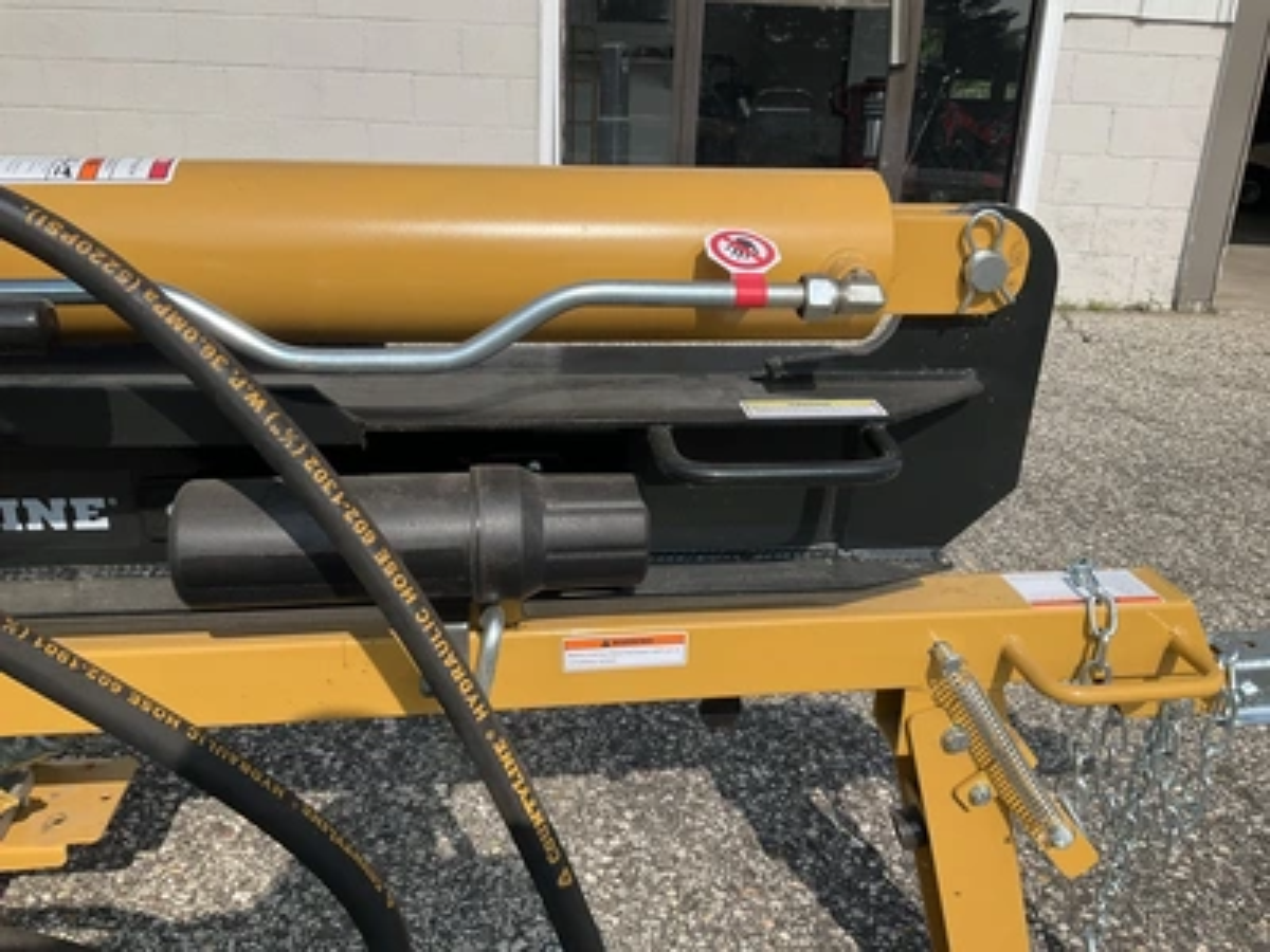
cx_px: 635
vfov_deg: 48.2
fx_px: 1064
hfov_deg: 61.7
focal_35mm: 29
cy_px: 476
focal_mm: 3
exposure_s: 1/2320
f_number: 1.8
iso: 25
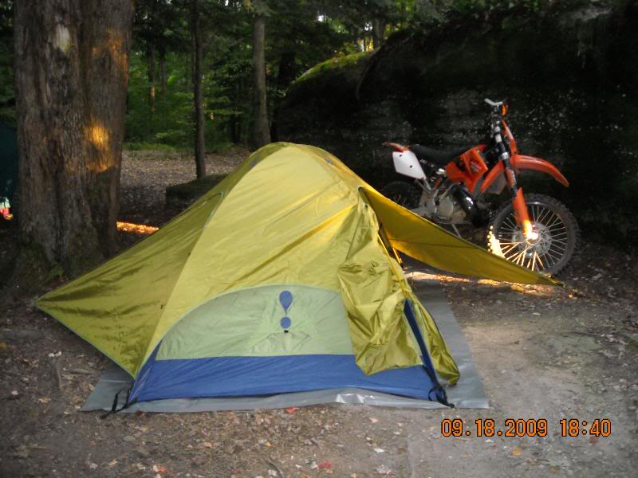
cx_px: 319
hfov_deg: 52.6
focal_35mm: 35
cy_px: 239
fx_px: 645
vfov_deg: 40.7
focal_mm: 5.7
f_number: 2.8
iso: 400
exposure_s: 1/60
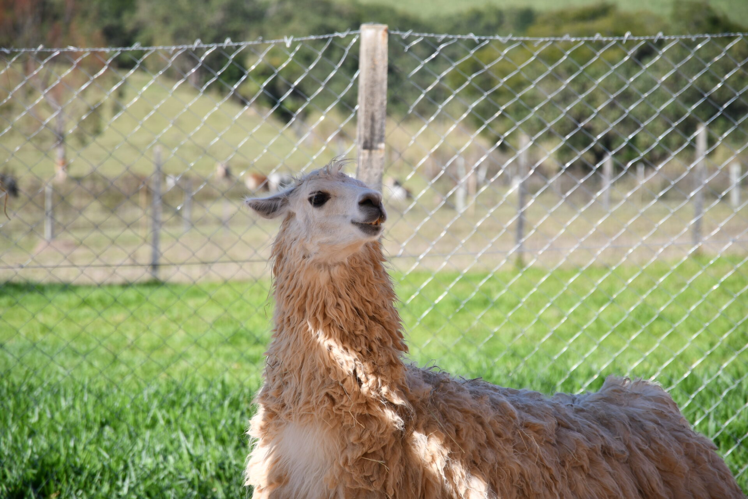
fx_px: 4051
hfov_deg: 10.5
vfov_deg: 7.0
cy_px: 250
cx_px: 374
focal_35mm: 195
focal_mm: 130
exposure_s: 1/500
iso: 200
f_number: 7.1
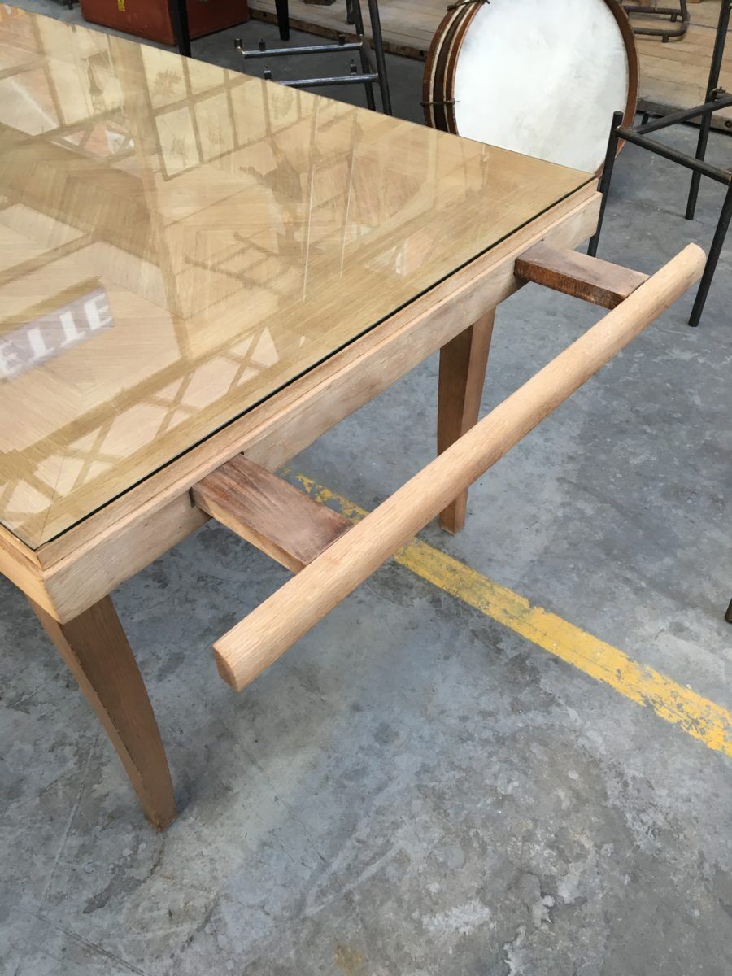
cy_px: 488
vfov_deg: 61.7
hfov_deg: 48.2
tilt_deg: -44.7
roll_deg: +1.7
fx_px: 818
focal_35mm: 29
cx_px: 366
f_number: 2.2
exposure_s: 1/33
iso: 80
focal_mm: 4.15
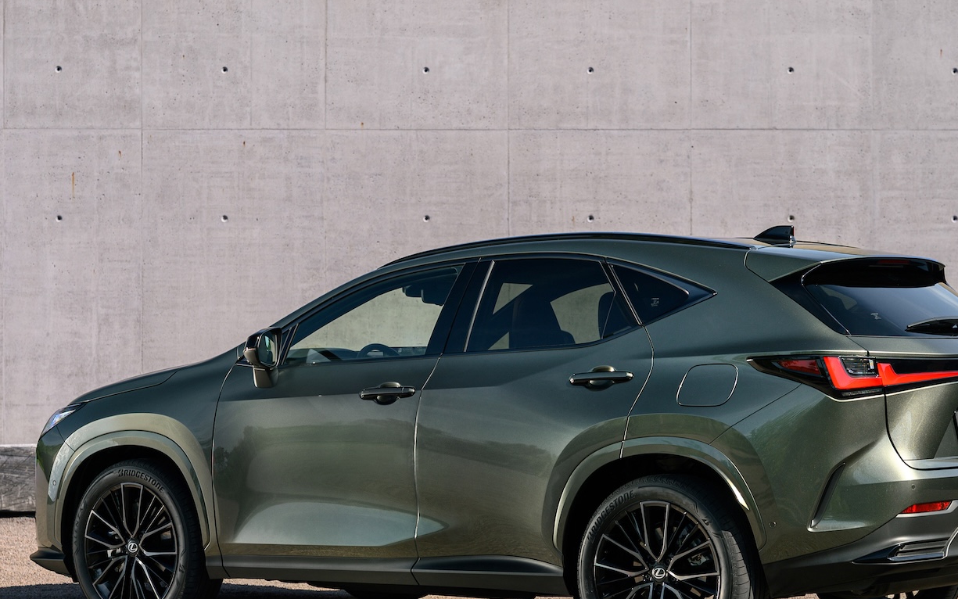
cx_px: 526
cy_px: 335
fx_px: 2794
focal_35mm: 107
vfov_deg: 12.2
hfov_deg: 19.5
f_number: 5
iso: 160
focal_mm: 67
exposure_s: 1/500
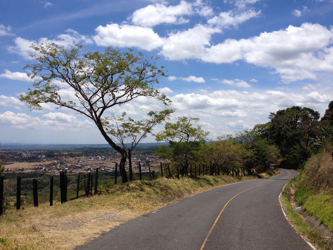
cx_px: 157
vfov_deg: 38.7
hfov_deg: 50.1
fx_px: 356
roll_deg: -2.4
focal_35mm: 37
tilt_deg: +1.0
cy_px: 121
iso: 50
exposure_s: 1/2907
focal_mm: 4.28
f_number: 2.4
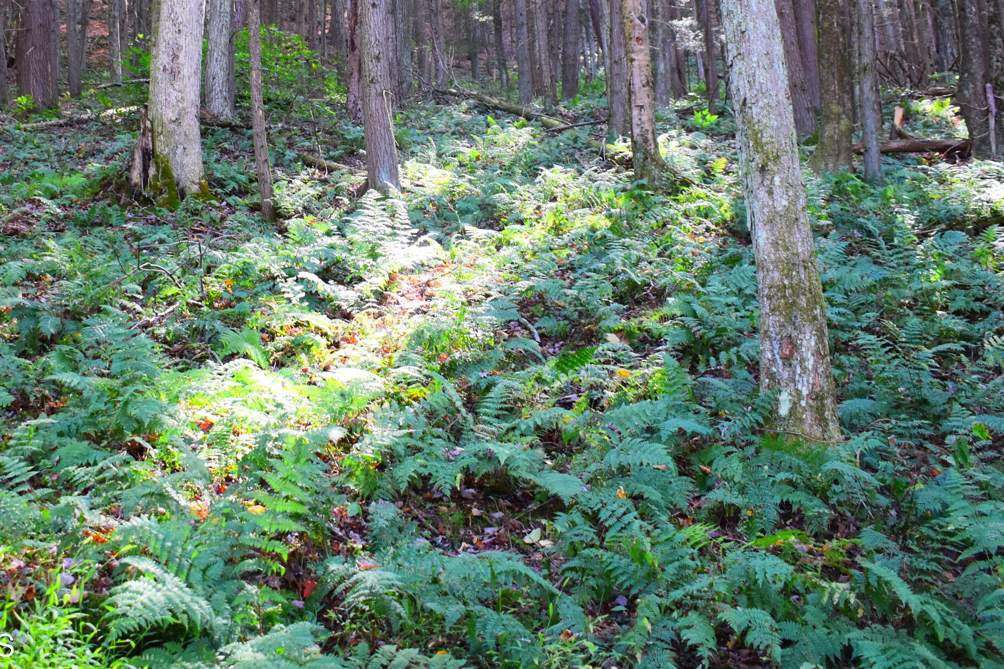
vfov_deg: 29.9
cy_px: 150
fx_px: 1227
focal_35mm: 44
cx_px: 380
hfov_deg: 44.2
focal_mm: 18
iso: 400
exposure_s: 1/60
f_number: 4
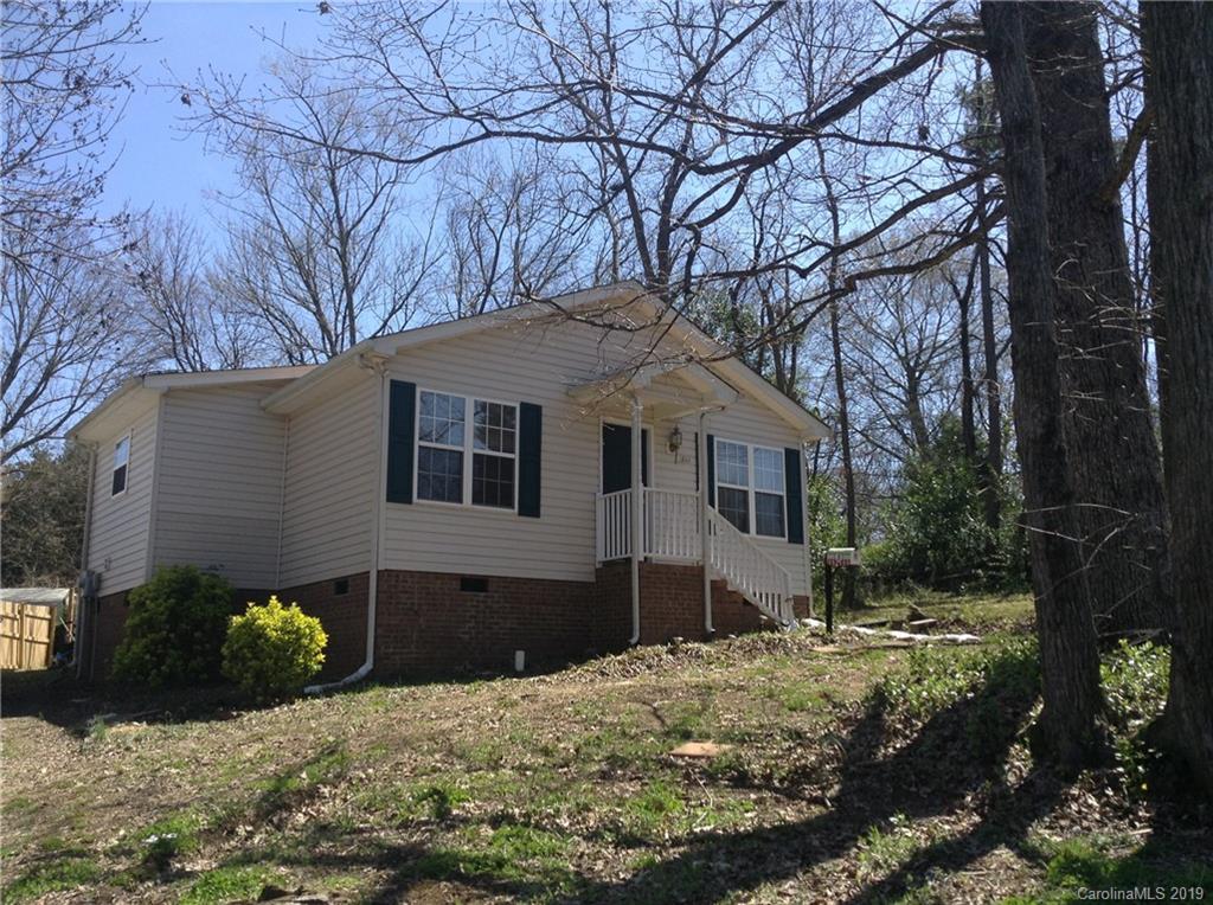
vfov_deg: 42.8
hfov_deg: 55.4
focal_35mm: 33
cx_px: 606
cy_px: 452
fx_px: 1154
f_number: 2.4
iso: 25
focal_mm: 3.3
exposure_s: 1/616
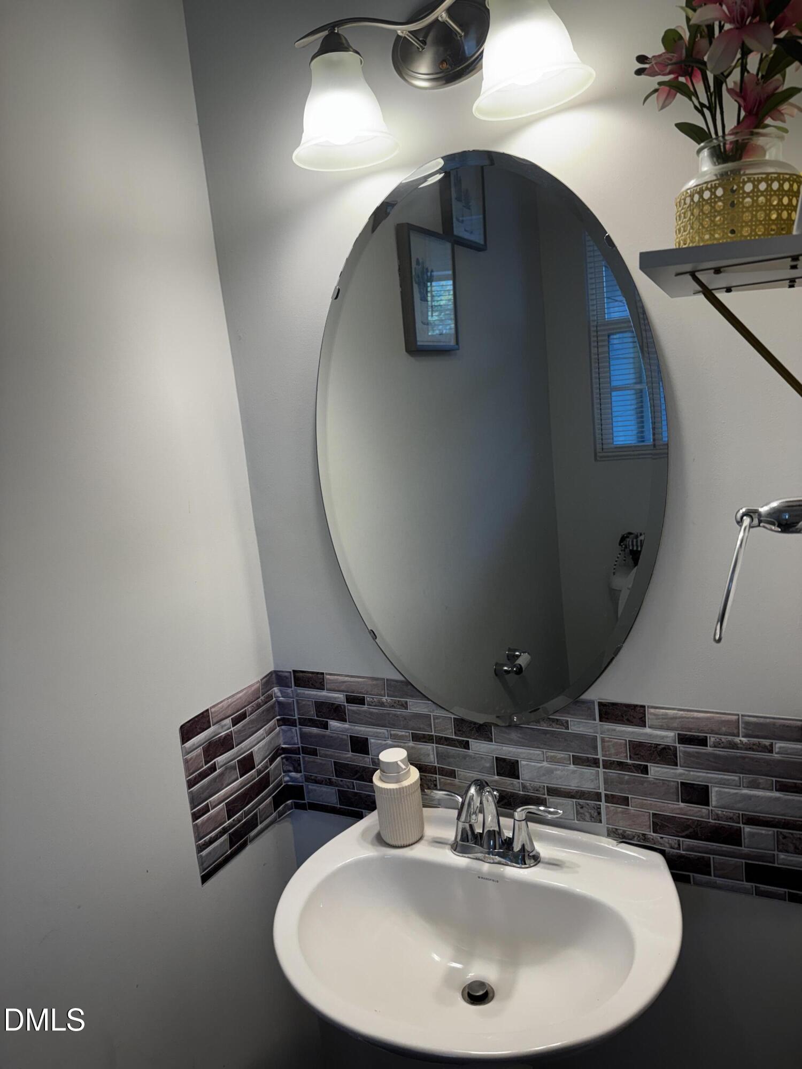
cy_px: 534
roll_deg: +6.3
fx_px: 741
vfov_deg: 71.6
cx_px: 401
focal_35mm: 24
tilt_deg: -9.7
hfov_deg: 56.8
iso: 80
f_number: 1.78
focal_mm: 6.76
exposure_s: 1/120
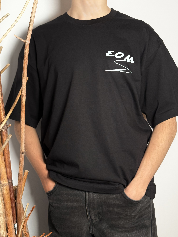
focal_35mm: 48
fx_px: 329
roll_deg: +2.4
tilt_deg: -7.3
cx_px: 89
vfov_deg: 39.7
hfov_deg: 30.3
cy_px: 118
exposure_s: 1/60
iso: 200
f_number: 1.78
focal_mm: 6.76
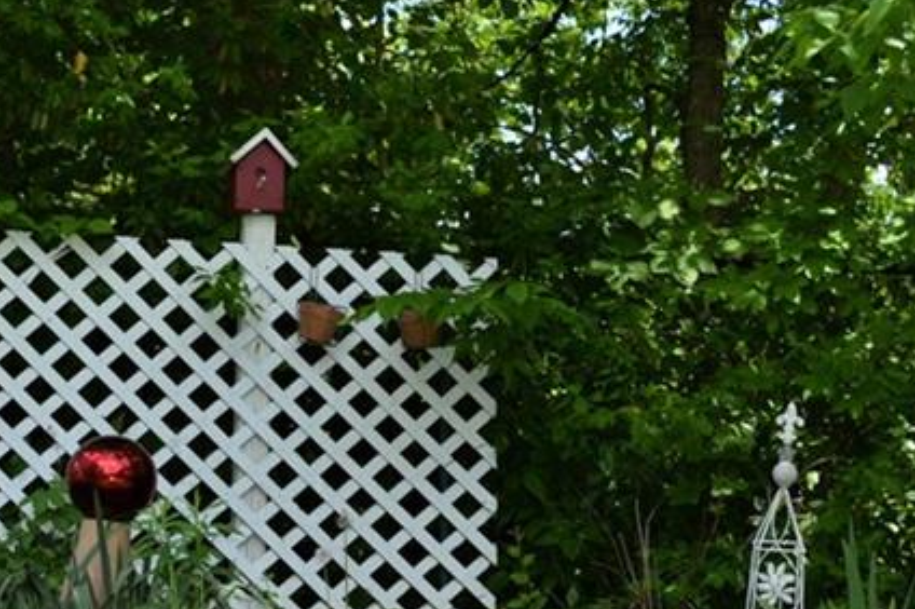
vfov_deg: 15.5
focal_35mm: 87
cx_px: 127
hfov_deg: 22.9
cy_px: 551
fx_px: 2209
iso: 100
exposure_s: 1/200
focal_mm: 24
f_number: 5.6
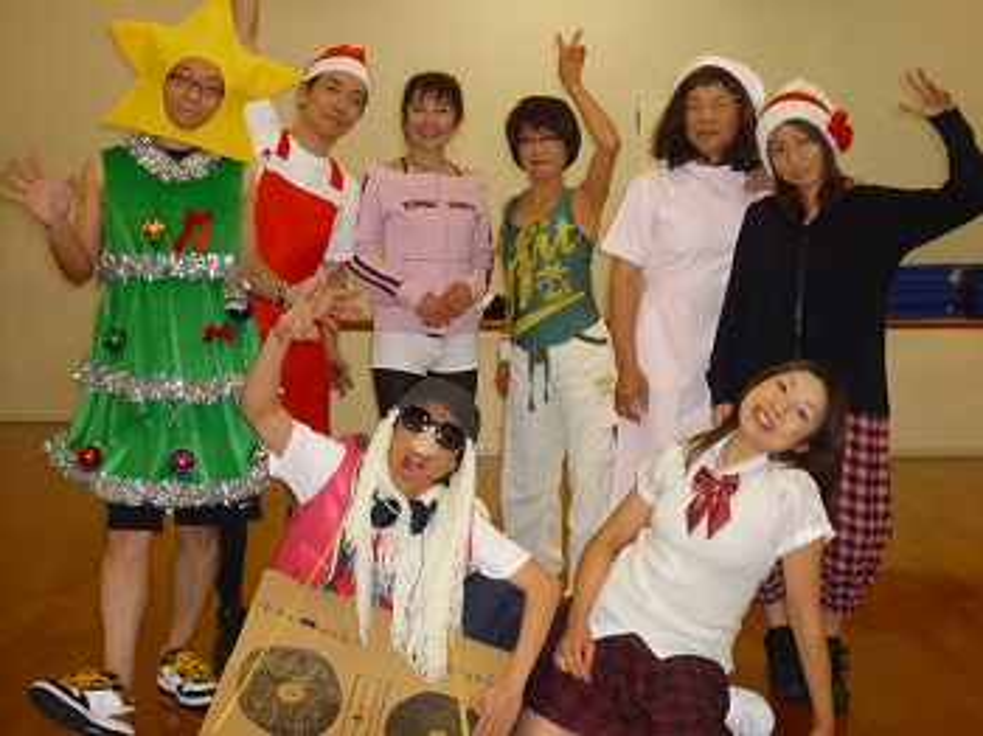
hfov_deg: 38.2
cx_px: 492
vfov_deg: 29.1
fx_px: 1419
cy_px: 368
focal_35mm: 50
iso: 500
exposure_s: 1/40
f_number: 4.3
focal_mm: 8.8
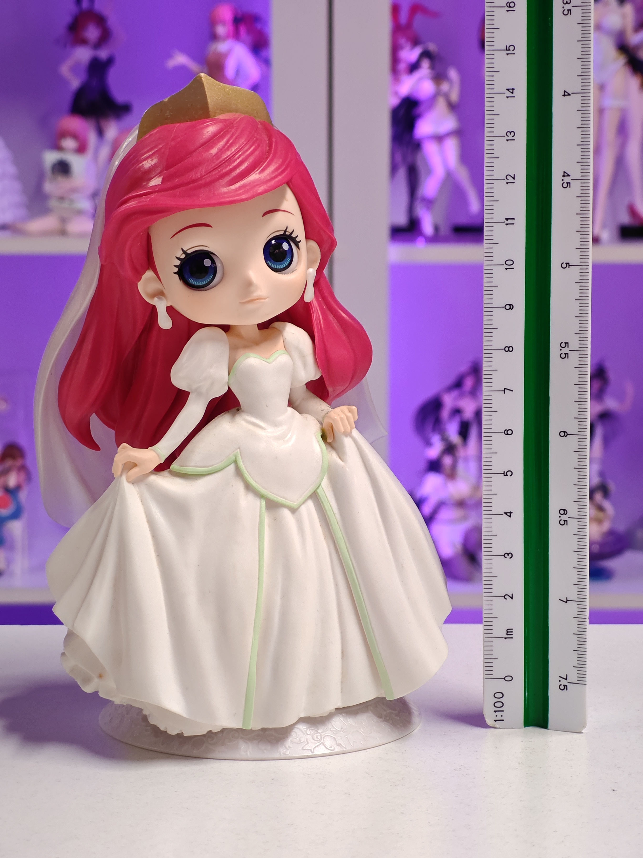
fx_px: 1981
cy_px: 429
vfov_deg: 24.4
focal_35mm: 80
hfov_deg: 18.4
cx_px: 322
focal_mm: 7.48
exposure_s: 1/33.3
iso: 800
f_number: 2.4
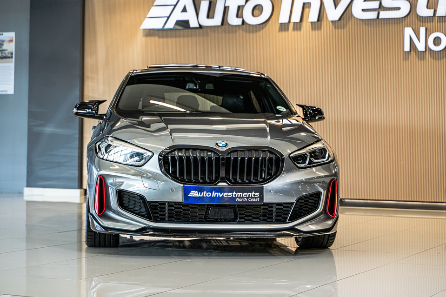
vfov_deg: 17.1
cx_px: 221
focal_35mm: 80
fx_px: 991
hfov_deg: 25.4
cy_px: 147
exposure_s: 1/125
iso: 400
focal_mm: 75
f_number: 4
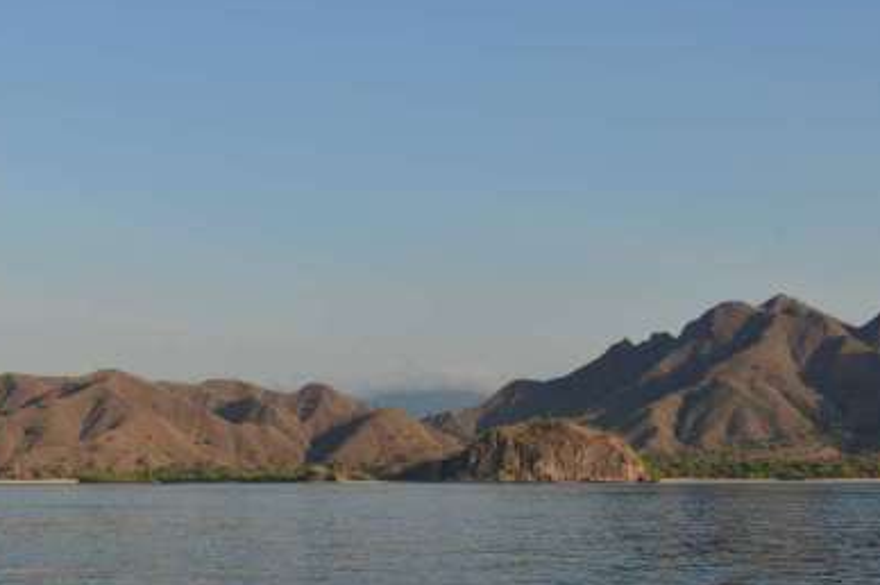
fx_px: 1563
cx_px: 261
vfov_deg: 21.2
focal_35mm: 64
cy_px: 361
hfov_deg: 31.1
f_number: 10
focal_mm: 31
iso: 250
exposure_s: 1/400
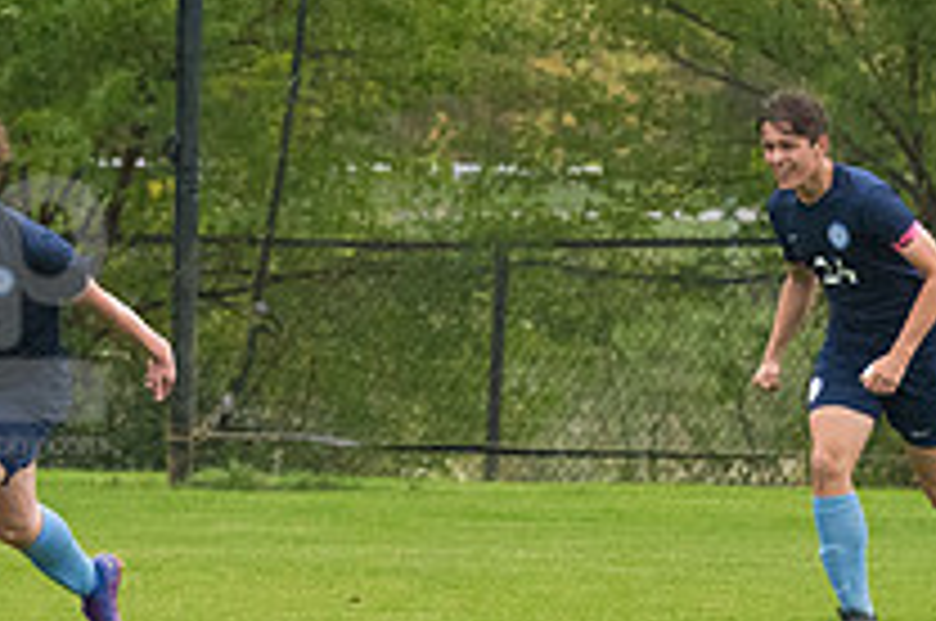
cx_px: -32
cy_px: 302
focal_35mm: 816
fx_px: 21183
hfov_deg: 2.5
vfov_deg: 1.7
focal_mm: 195
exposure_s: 1/2000
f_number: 4.5
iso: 2500
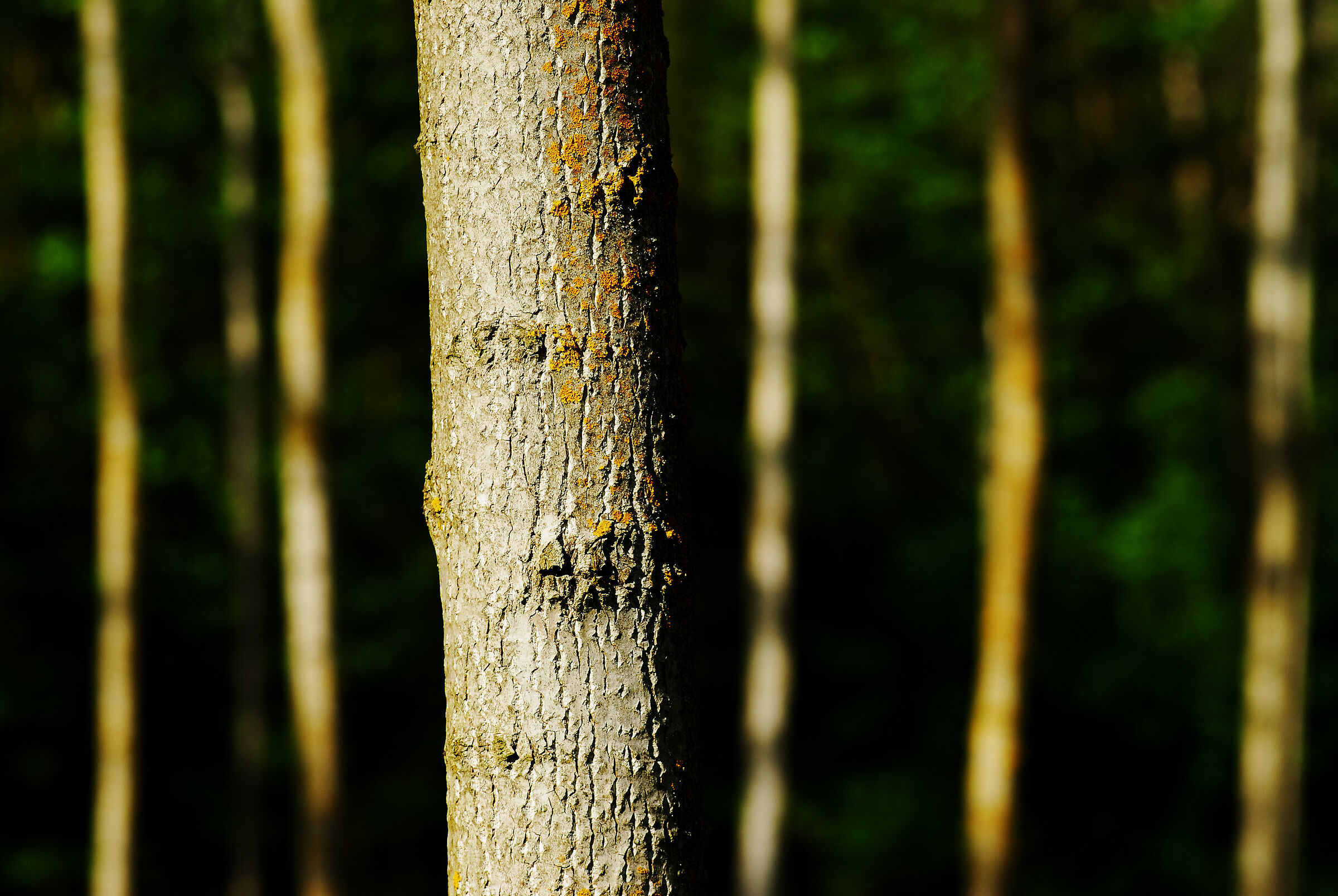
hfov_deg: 10.1
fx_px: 7536
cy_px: 448
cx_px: 669
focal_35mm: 202
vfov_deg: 6.8
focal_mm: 135
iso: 100
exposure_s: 1/400
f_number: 5
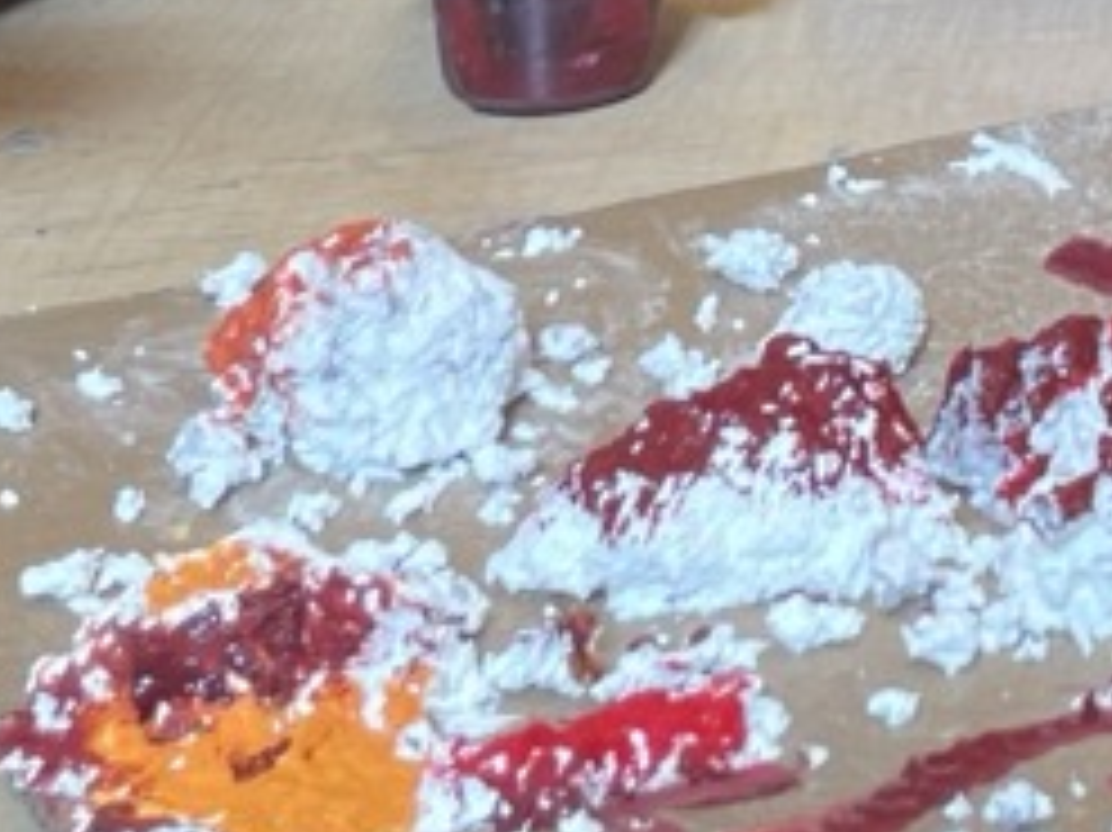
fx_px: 4335
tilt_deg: -8.1
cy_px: -778
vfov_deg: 10.2
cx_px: 1657
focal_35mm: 135
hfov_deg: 13.8
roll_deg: +0.8
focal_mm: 4.2
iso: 80
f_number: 1.6
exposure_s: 1/60
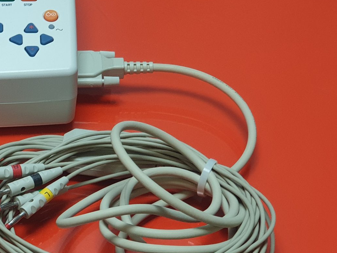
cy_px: 147
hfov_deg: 14.9
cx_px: -55
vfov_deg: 11.6
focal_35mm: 128
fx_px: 1246
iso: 100
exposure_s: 1/33
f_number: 2.4
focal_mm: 6
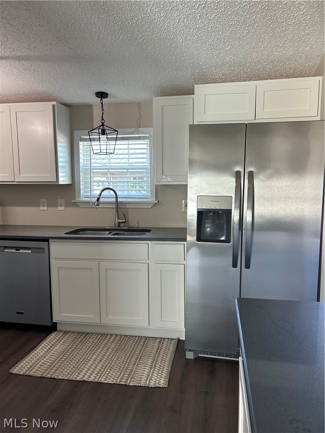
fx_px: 325
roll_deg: +0.1
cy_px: 216
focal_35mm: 26
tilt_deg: -7.2
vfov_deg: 67.3
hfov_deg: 53.1
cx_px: 162
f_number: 1.5
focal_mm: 5.7
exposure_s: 1/120
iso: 125
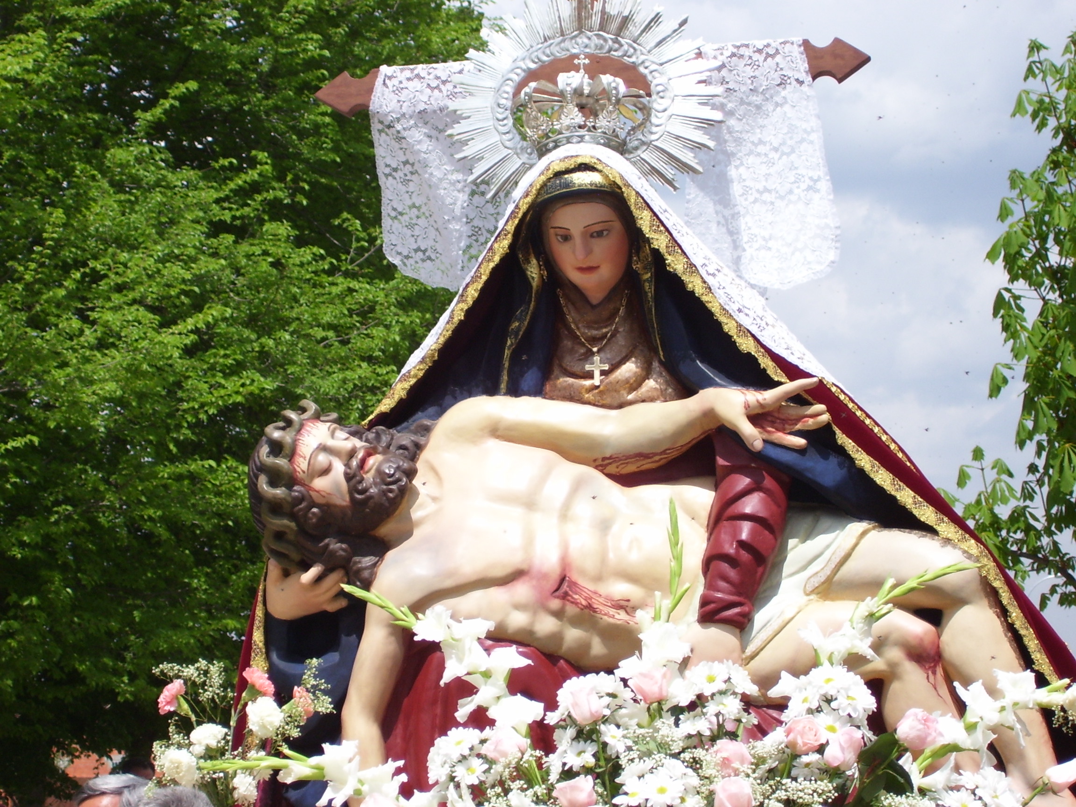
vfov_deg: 13.7
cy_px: 404
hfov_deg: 18.2
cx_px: 538
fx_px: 3357
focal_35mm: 108
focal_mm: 18
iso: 80
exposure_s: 1/750
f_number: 4.6
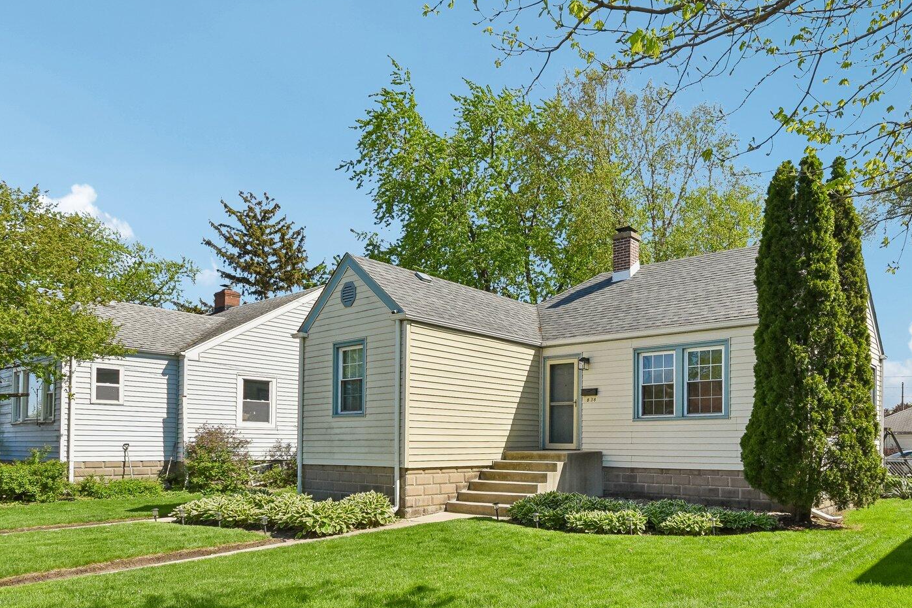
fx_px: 557
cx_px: 594
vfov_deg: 57.2
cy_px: 321
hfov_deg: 76.5
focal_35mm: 22
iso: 640
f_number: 8
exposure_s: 1/1000
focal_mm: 10
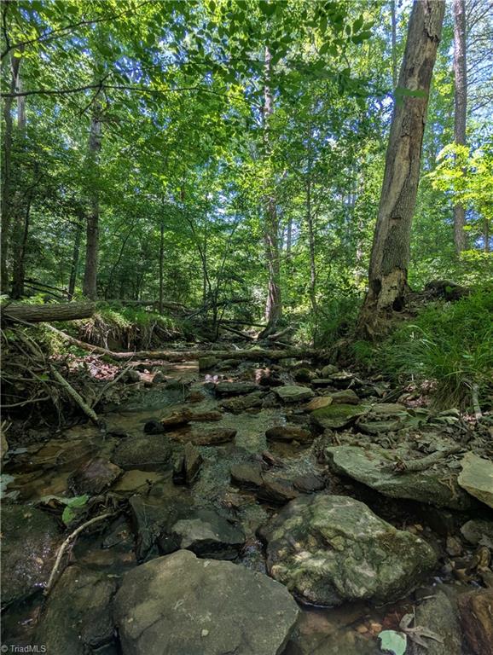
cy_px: 328
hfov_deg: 78.2
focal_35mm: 16
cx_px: 246
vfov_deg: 94.4
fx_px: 303
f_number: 2.2
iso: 44
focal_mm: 2.35
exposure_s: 1/99.1
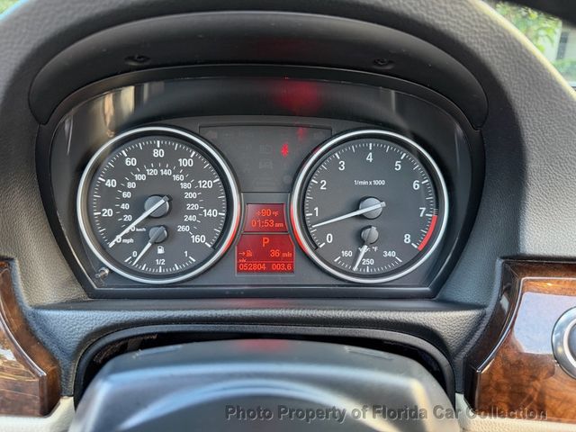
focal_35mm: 24
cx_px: 288
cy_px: 216
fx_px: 399
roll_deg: -0.2
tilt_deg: -18.7
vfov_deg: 56.8
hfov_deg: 71.6
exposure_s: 1/60
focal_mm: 6.76
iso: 400
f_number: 1.78
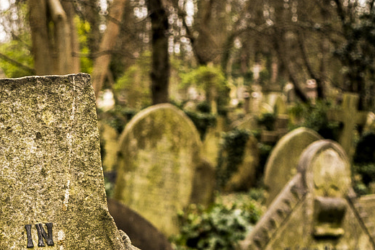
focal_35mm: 83
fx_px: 865
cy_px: 329
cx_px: 141
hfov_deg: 24.4
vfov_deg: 15.6
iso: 100
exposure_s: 1/60
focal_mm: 18
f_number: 3.5
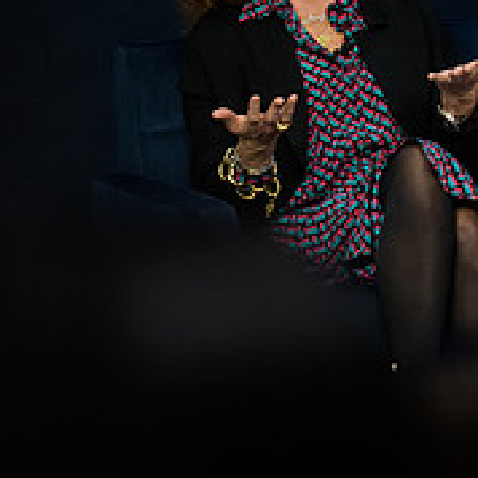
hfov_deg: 4.1
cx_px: 768
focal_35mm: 430
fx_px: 6718
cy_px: 77
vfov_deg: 4.1
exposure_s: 1/200
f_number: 3.2
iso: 1000
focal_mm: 155
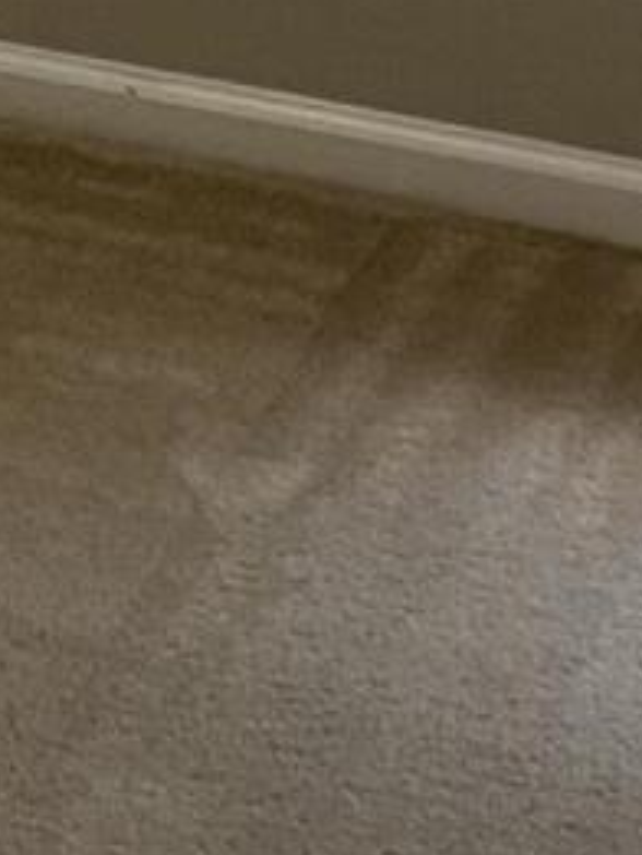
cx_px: -1228
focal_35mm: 199
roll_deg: +2.6
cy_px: -1147
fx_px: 4917
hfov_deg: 6.8
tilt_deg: -7.2
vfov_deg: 9.0
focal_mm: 5.1
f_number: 1.6
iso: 125
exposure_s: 1/60
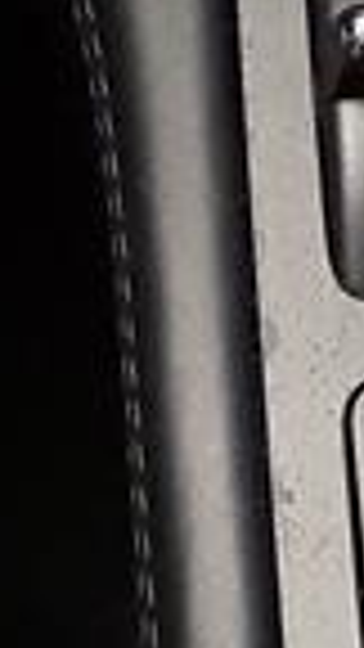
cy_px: -1354
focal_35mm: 300
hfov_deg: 3.7
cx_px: 1672
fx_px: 5148
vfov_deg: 6.5
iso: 64
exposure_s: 1/100
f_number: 1.9
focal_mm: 3.7
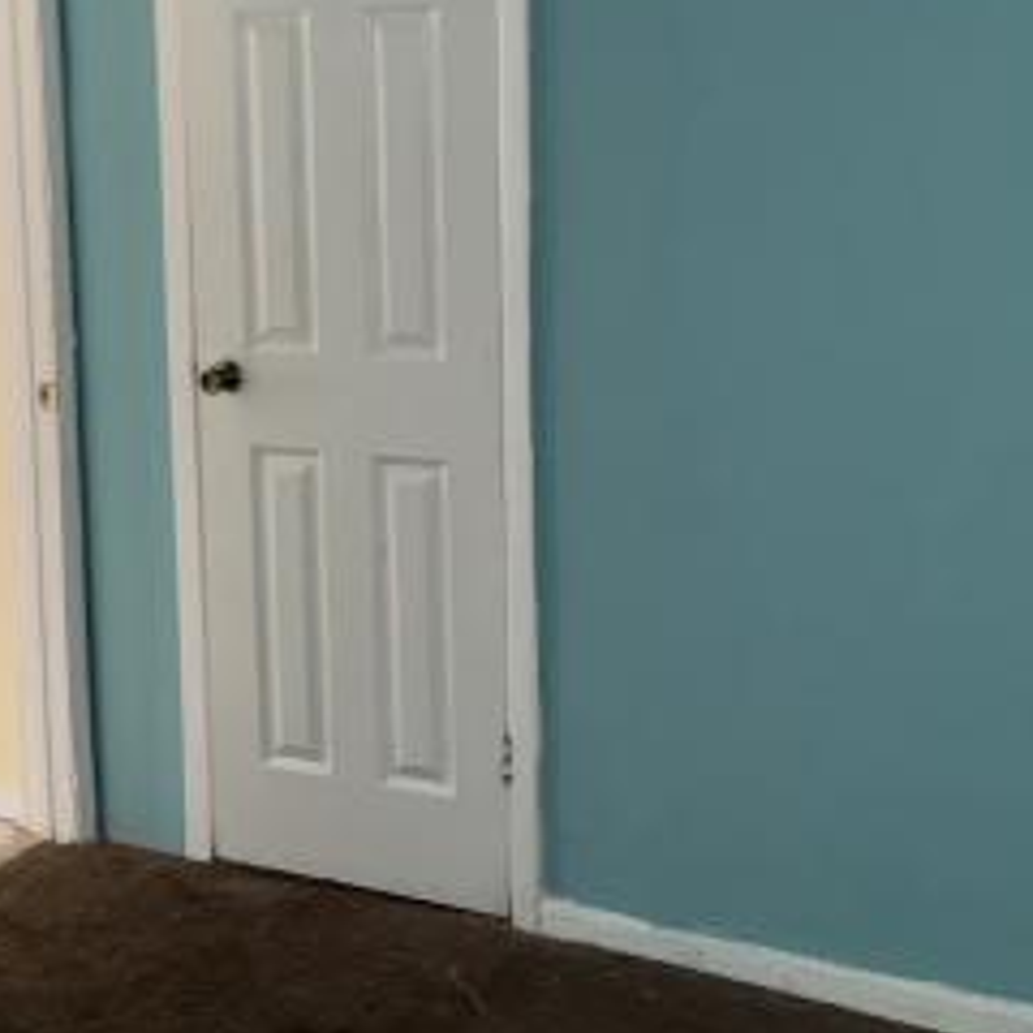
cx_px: 239
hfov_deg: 28.6
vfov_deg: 28.9
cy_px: 336
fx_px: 1992
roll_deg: +2.7
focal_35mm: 59
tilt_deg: -11.2
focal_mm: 6.76
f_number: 1.78
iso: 64
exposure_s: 1/17
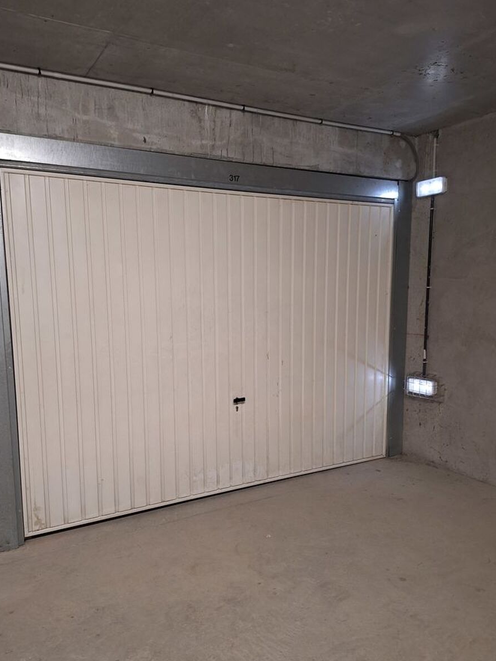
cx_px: 233
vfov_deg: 67.1
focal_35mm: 26
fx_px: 496
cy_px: 365
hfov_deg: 53.1
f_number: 1.8
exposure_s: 1/33
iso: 250
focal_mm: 5.54
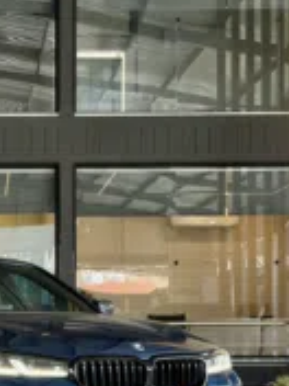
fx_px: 1314
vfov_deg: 16.4
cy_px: 364
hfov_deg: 12.4
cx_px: 11
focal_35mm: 118
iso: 64
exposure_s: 1/174
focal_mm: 5.96
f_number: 1.6
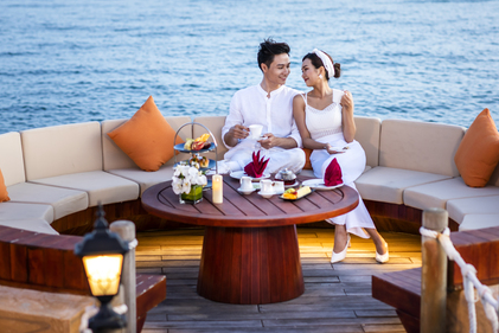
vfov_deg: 11.3
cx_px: 307
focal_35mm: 121
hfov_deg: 16.9
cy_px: 101
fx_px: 1678
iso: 200
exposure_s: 1/200
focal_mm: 85
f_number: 2.5
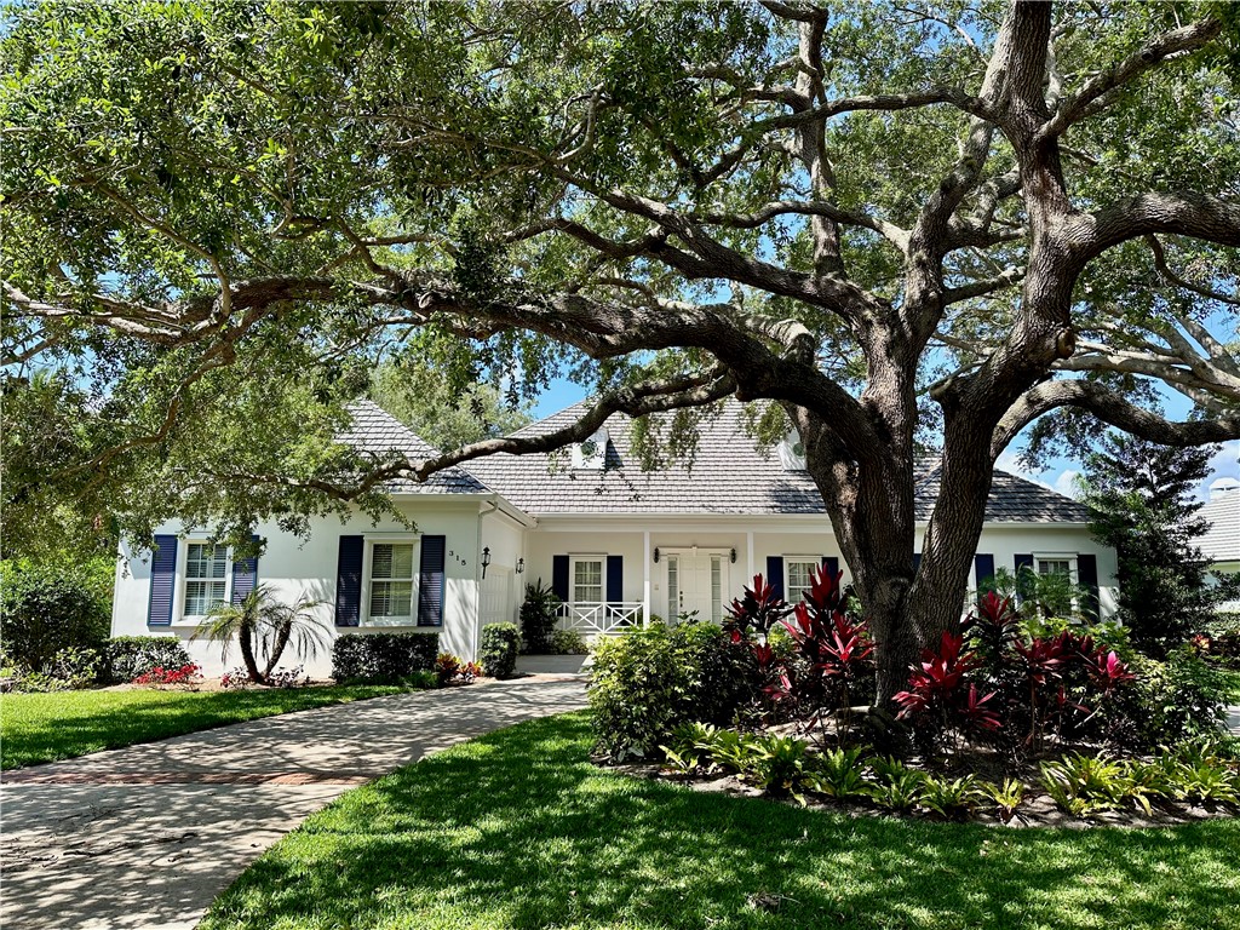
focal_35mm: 24
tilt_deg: +7.4
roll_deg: -1.1
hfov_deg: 71.6
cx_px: 620
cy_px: 465
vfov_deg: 56.8
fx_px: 860
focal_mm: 6.86
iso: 80
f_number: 1.78
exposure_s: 1/1374
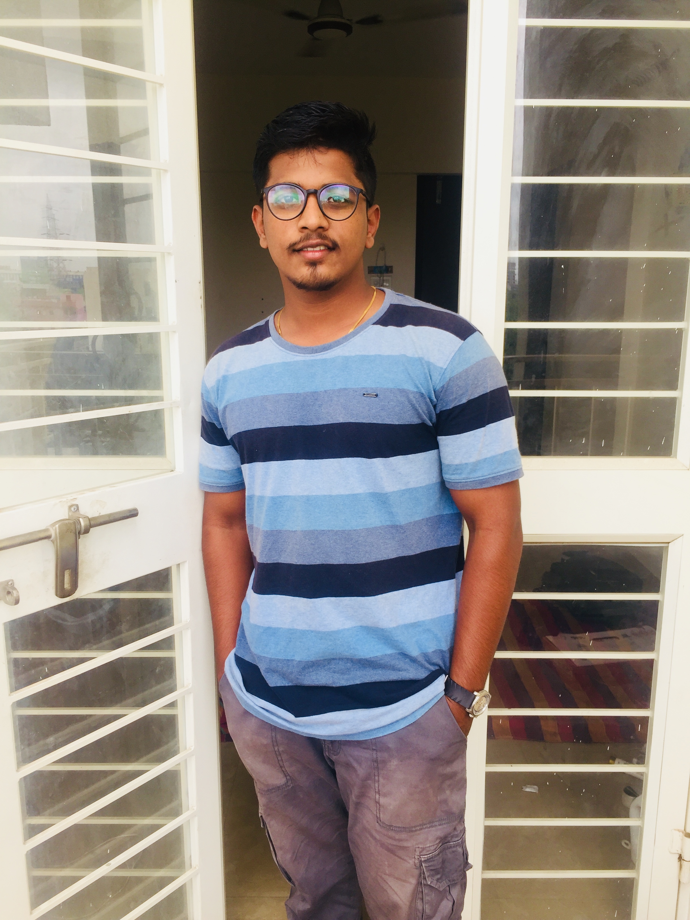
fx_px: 771
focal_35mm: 29
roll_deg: +0.0
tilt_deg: -11.9
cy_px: 460
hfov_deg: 48.2
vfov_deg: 61.7
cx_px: 345
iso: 32
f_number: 2.2
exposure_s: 1/111
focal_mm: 4.15
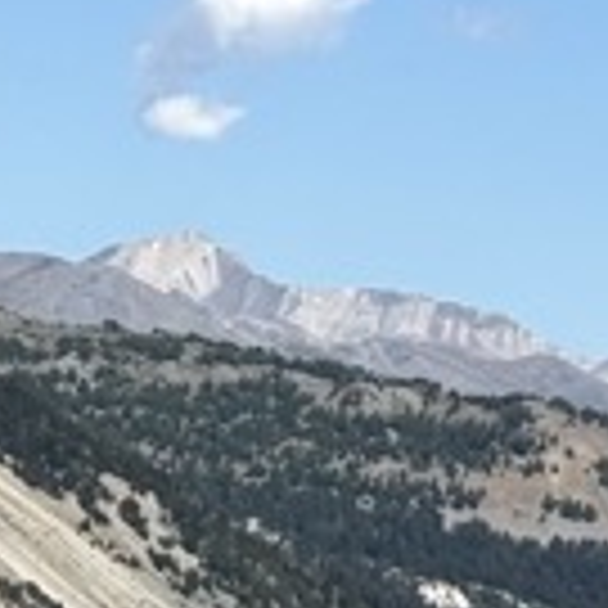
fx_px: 6419
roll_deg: -3.8
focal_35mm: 323
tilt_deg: +3.3
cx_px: 441
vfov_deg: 5.4
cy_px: 149
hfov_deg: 5.4
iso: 64
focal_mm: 6.76
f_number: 1.78
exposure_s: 1/6024
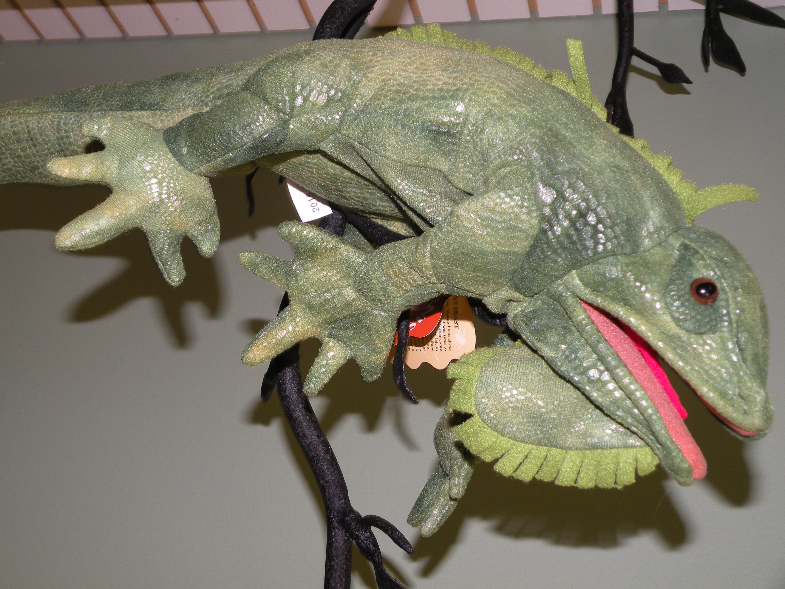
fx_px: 952
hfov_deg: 44.8
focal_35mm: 42
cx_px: 392
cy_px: 294
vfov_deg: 34.3
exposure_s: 1/30
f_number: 3.2
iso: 64
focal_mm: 7.4
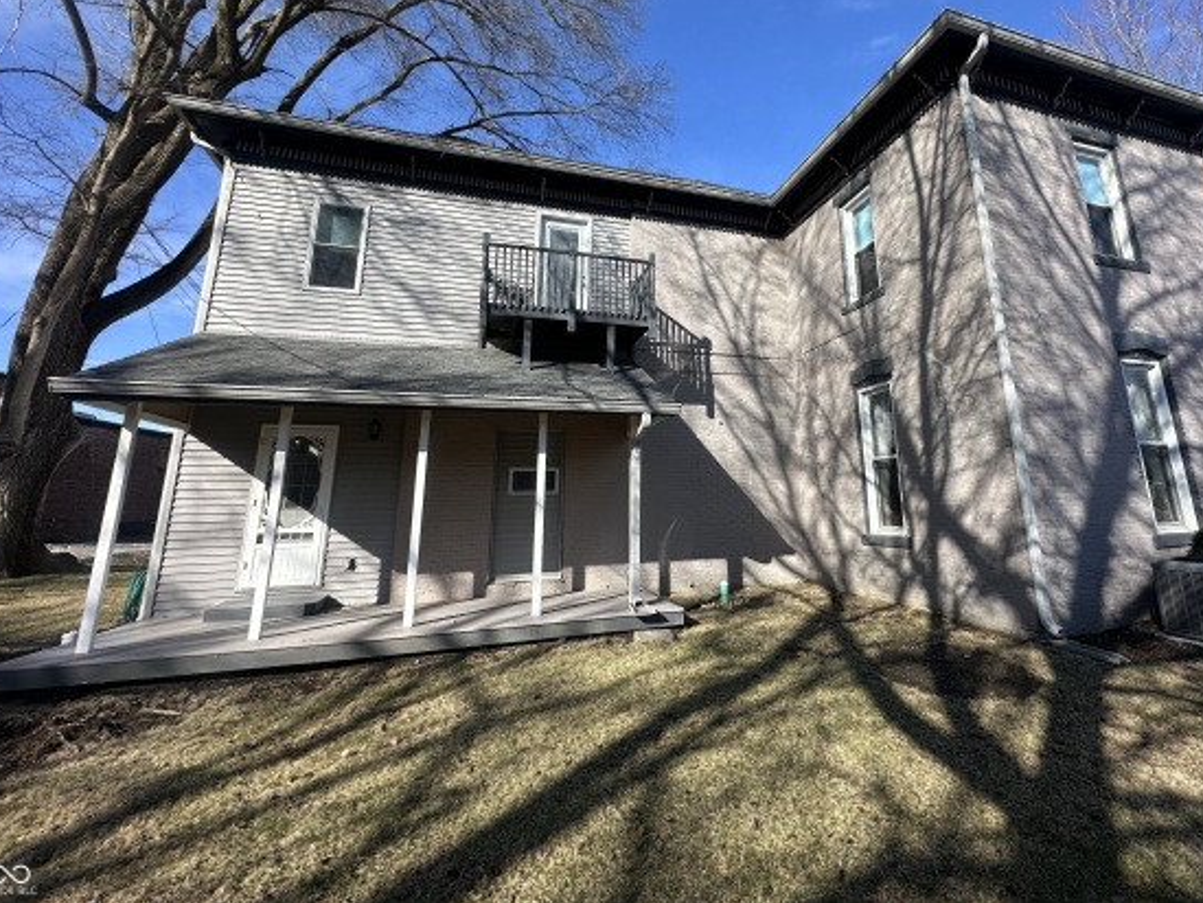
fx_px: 591
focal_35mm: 17
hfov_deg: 90.3
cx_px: 698
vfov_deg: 73.9
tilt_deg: +14.2
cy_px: 359
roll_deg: +0.7
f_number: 2.2
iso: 40
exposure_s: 1/1208
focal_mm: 2.22
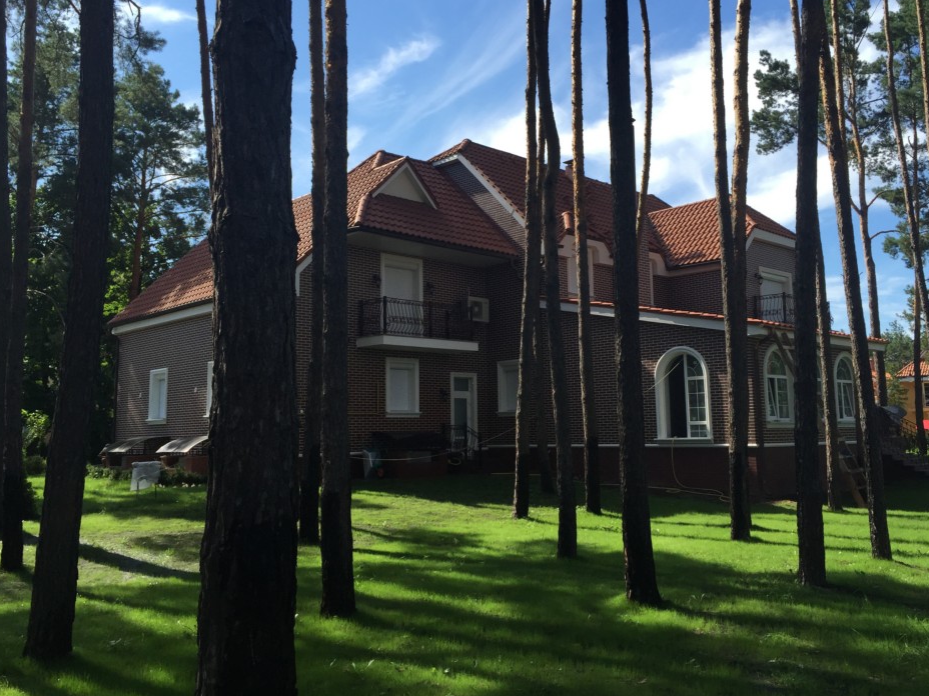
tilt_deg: +7.1
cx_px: 484
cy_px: 320
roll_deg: +1.1
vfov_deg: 44.1
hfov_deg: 56.8
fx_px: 859
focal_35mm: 32
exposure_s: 1/1068
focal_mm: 4.15
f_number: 2.2
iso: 32
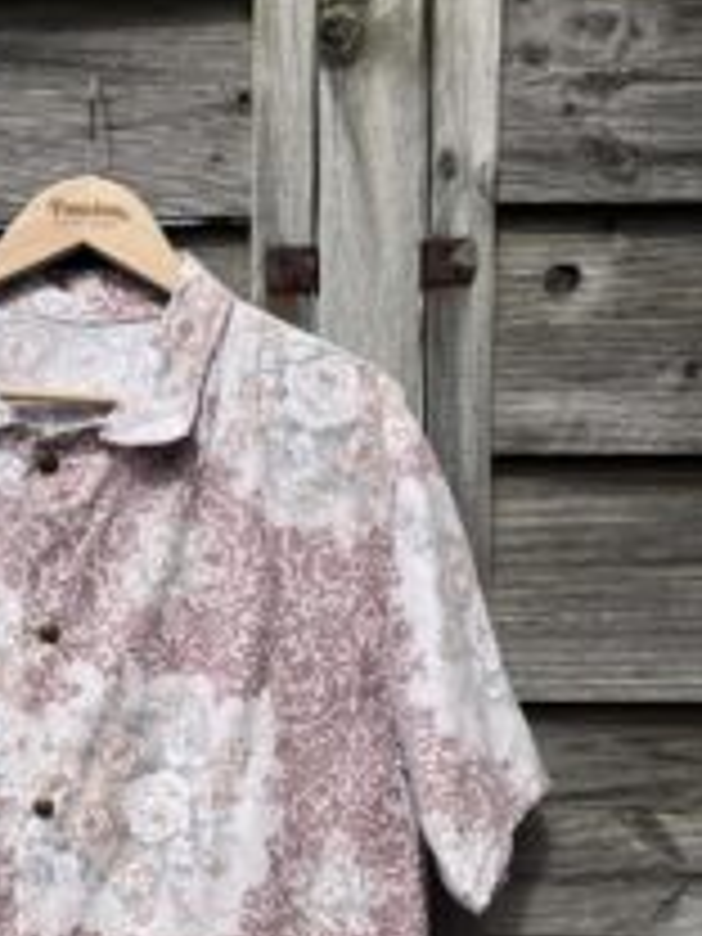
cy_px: 702
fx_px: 1352
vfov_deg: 37.3
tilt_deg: -4.6
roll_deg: +1.1
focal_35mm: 50
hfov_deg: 27.8
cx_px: 36
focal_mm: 5.1
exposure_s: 1/6897
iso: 50
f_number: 1.6
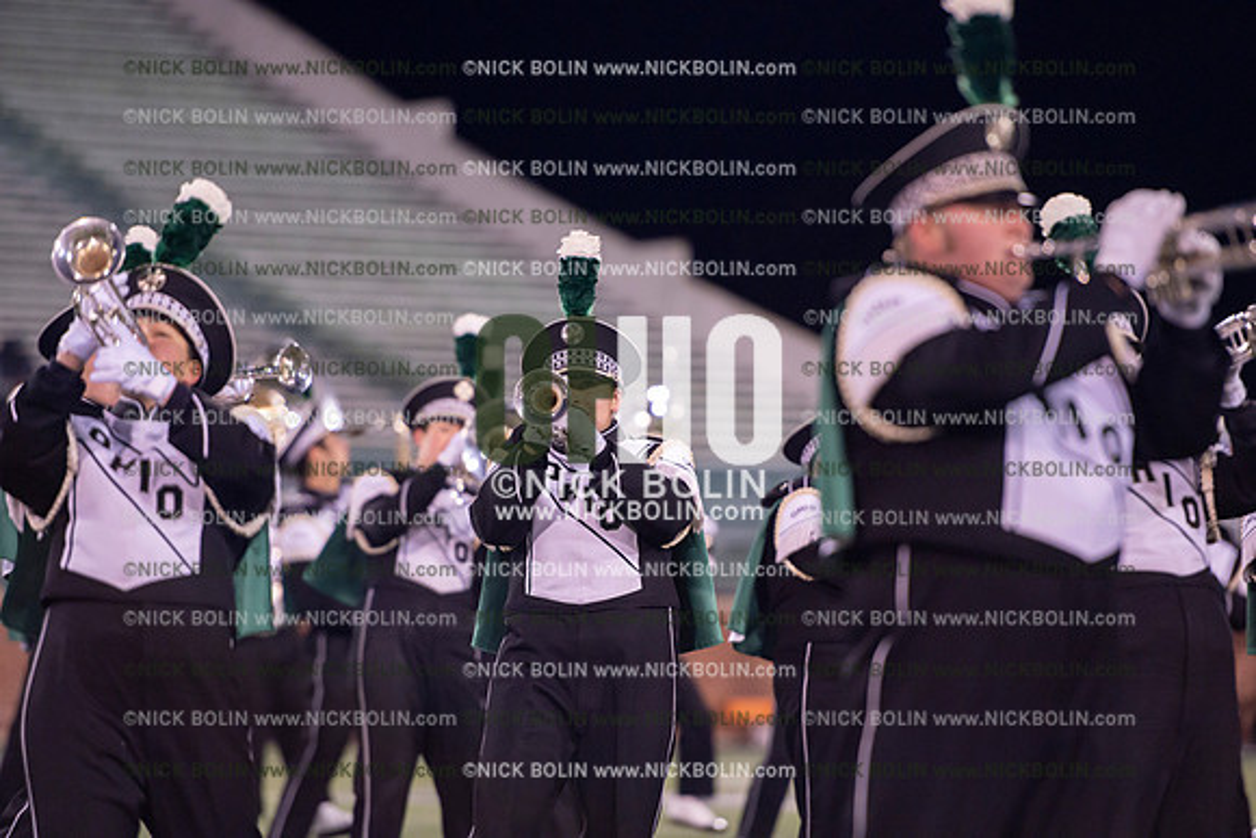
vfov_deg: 6.9
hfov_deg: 10.3
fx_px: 6979
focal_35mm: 200
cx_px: 628
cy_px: 419
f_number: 2.8
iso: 2500
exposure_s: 1/1250
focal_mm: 200
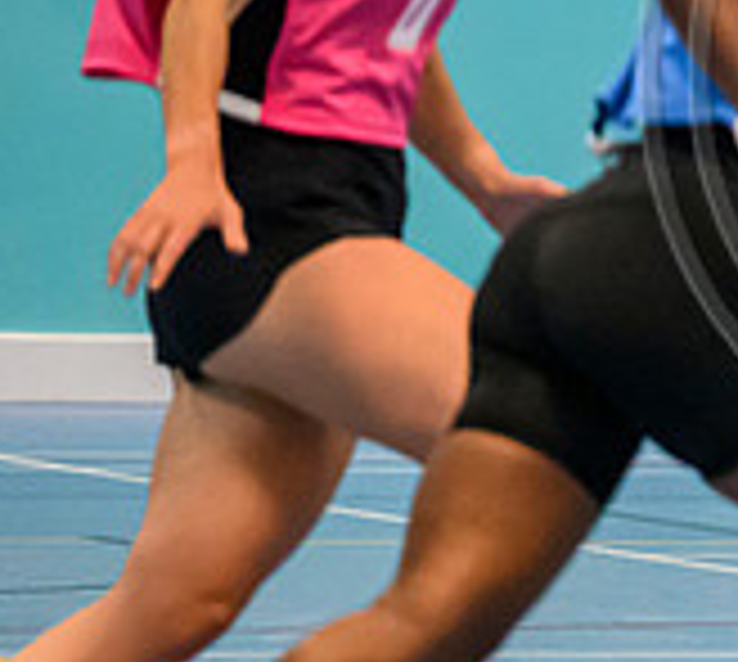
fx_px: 19400
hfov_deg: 2.2
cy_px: -85
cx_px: 1709
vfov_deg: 2.0
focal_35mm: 847
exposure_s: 1/1000
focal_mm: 200
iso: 8000
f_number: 2.8
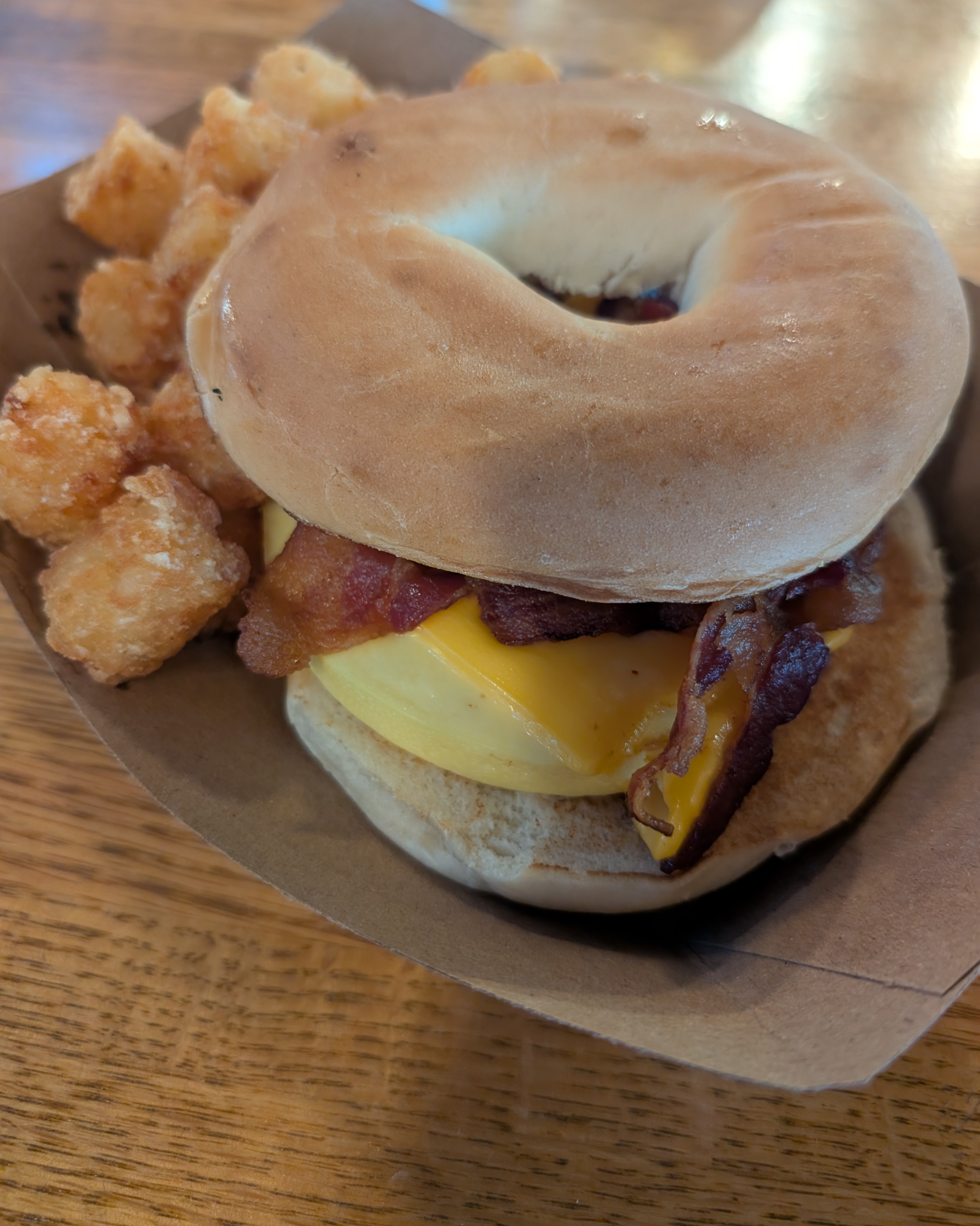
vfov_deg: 68.1
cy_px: 583
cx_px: 490
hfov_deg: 56.8
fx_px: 906
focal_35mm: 25
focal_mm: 6.9
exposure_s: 1/51.5
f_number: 1.68
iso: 829
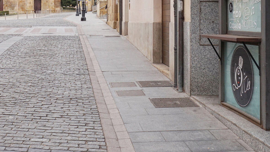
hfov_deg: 32.5
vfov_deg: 18.5
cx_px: 84
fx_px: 458
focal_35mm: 64
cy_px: 13
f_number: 9
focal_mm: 35
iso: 320
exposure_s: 1/60
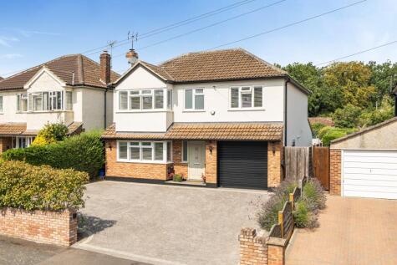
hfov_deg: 60.3
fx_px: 342
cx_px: 198
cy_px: 132
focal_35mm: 31
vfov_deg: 42.4
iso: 400
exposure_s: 1/640
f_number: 8
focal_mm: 21
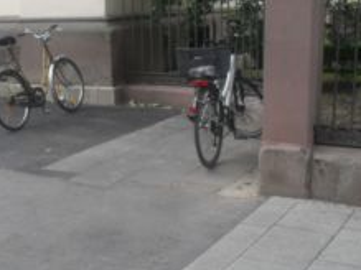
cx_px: 115
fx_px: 667
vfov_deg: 22.6
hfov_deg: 30.0
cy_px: 219
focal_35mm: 64
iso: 100
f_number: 3.2
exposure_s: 1/60
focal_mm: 6.3
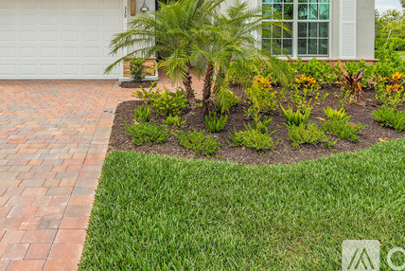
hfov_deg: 64.0
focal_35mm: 28
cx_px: 141
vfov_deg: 43.5
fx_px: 315
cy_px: 41
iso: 100
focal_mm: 16
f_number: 9
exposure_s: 1/160
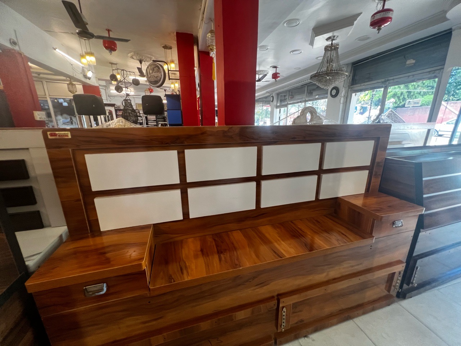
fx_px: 173
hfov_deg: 106.2
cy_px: 173
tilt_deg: -14.0
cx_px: 230
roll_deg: +0.4
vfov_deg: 89.9
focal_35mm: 13
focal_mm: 1.57
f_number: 1.8
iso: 250
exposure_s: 1/100
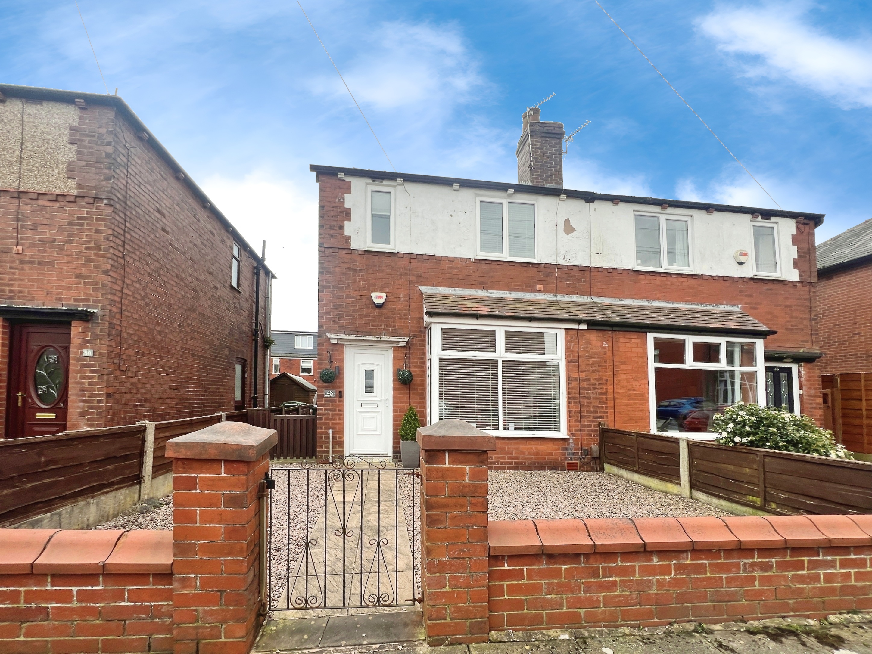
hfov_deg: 106.2
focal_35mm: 13
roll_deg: -0.8
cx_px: 436
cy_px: 327
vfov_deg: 89.9
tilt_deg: +6.1
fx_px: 328
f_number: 1.8
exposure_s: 1/181
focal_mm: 1.57
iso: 32
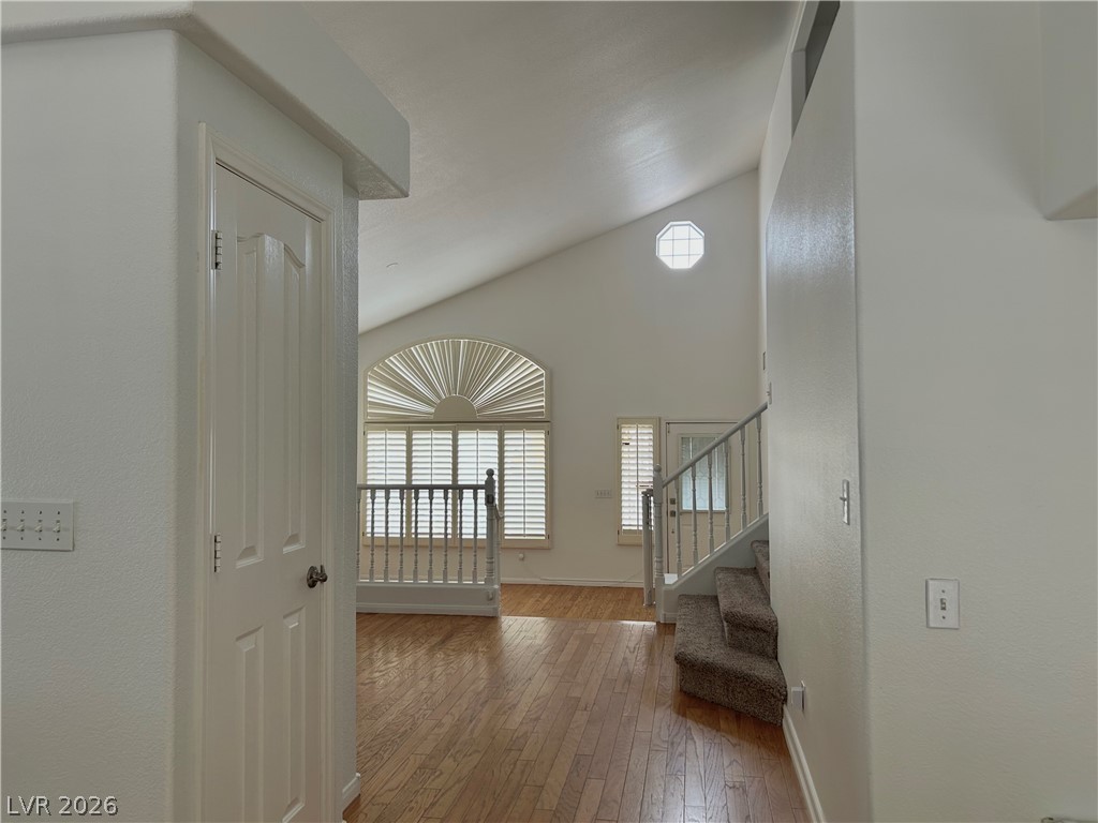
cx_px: 549
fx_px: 825
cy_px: 412
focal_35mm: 26
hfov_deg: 67.3
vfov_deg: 53.1
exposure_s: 1/121
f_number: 1.5
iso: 80
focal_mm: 5.7
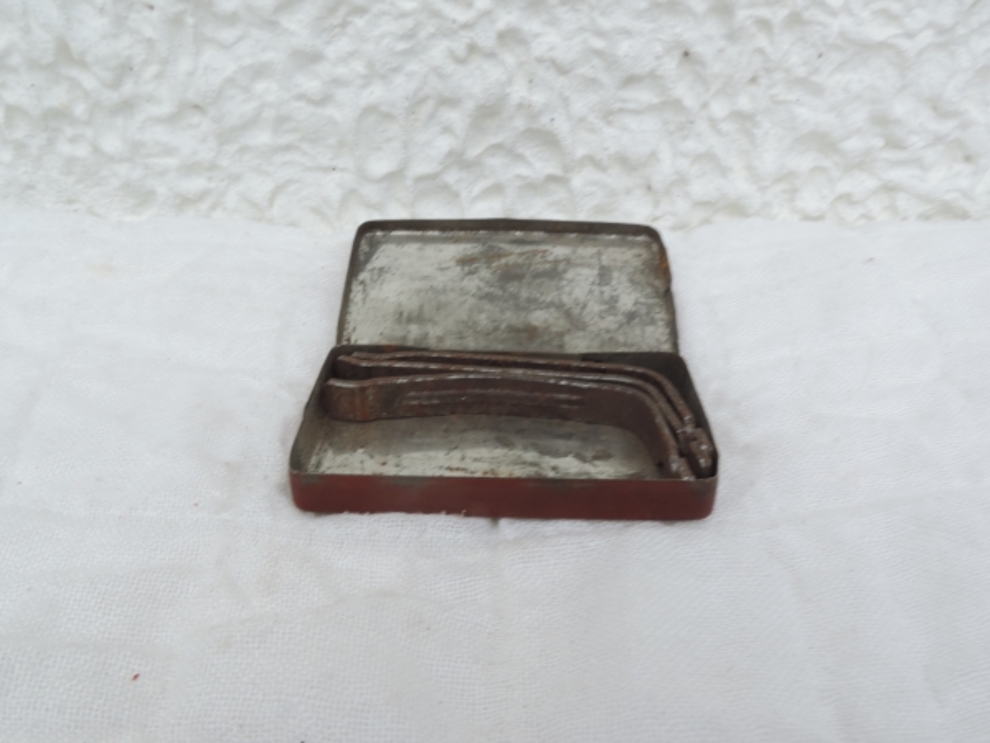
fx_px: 858
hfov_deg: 60.0
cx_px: 495
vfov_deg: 46.8
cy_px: 372
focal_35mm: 30
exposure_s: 1/80
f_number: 7.8
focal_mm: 5.3
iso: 80
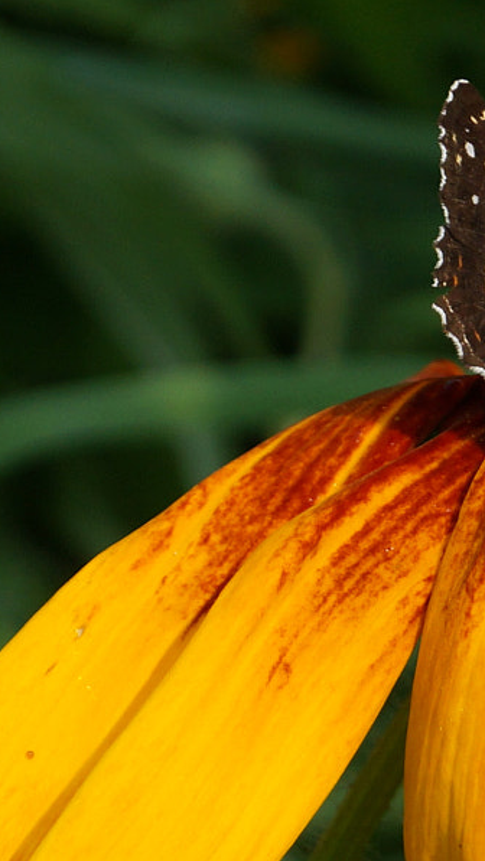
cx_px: 279
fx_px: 5288
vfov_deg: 9.3
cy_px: 661
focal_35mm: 231
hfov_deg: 5.3
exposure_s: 1/2000
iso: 400
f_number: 5.6
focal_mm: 55
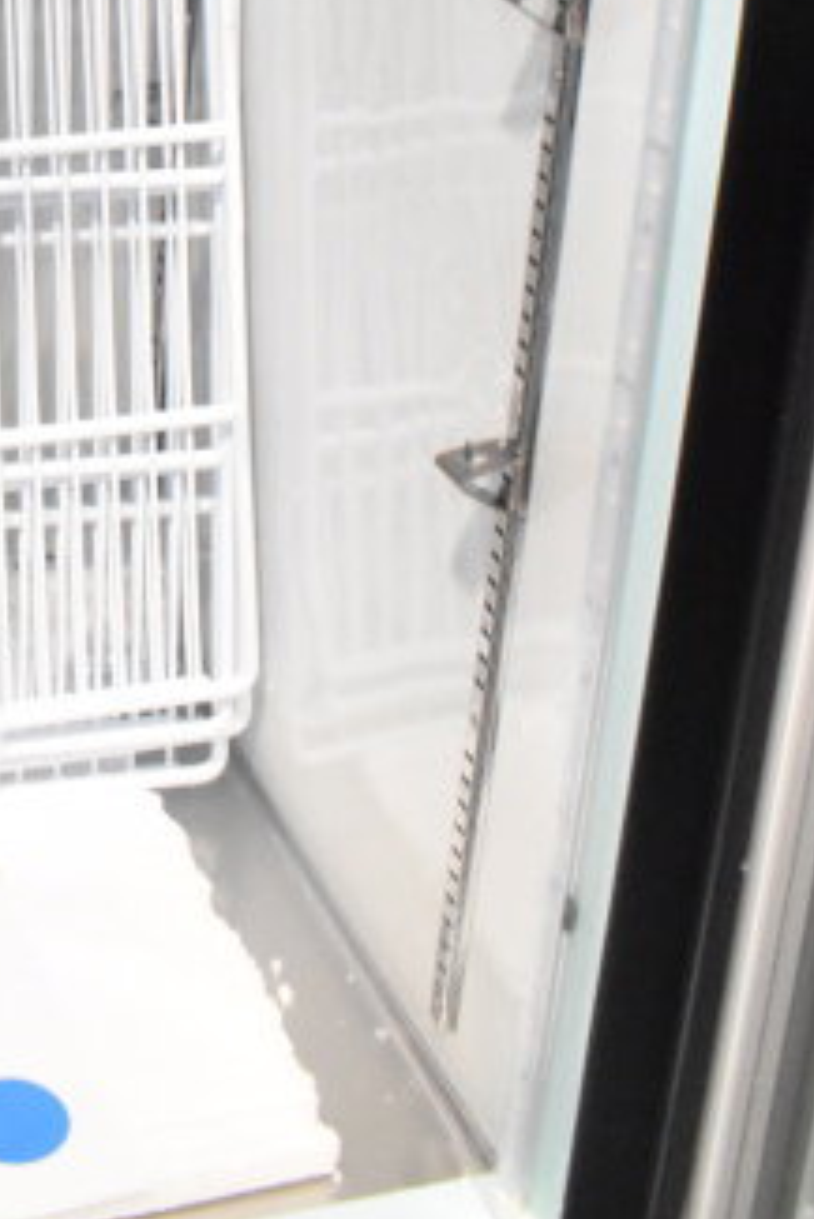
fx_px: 2575
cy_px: -414
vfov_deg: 23.2
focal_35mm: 76
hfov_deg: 17.4
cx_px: -71
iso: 6400
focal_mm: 18
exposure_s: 1/200
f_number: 7.1
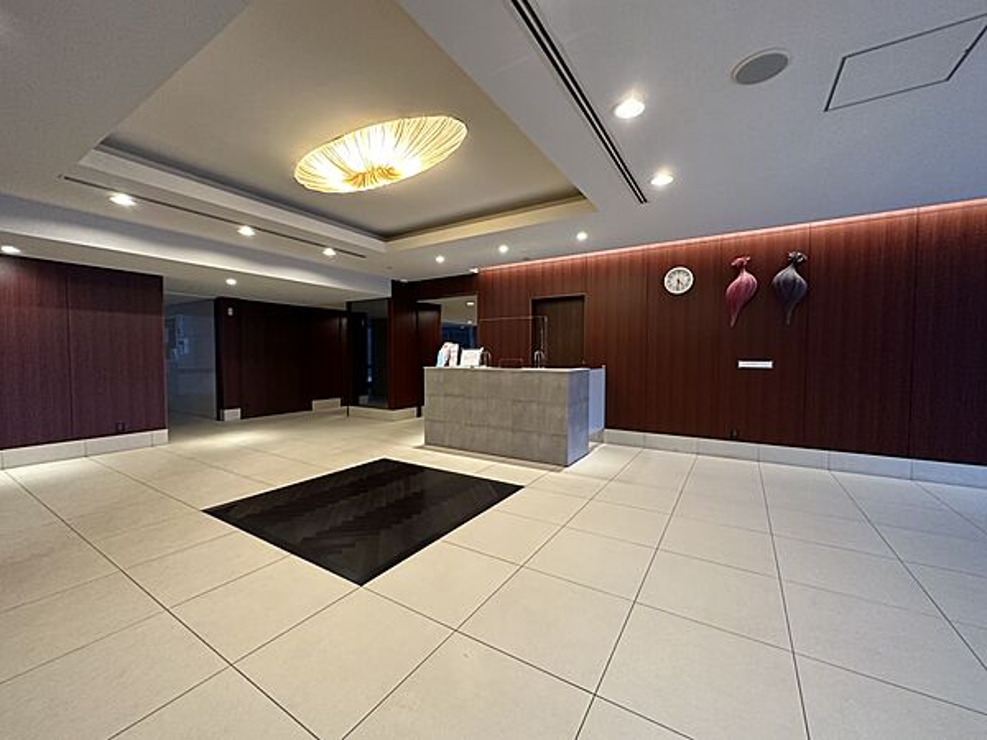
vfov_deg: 85.7
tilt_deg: -1.6
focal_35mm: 14
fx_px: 399
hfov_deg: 102.1
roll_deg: -1.2
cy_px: 370
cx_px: 494
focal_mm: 2.22
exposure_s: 1/60
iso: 500
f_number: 2.2
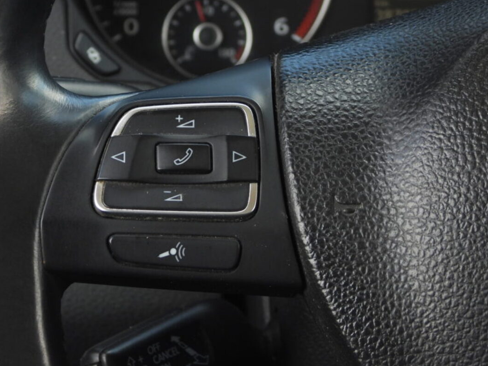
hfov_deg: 15.3
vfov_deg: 11.5
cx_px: 195
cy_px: 143
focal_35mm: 129
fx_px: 1819
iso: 180
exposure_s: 1/60
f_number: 3.5
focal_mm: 15.3
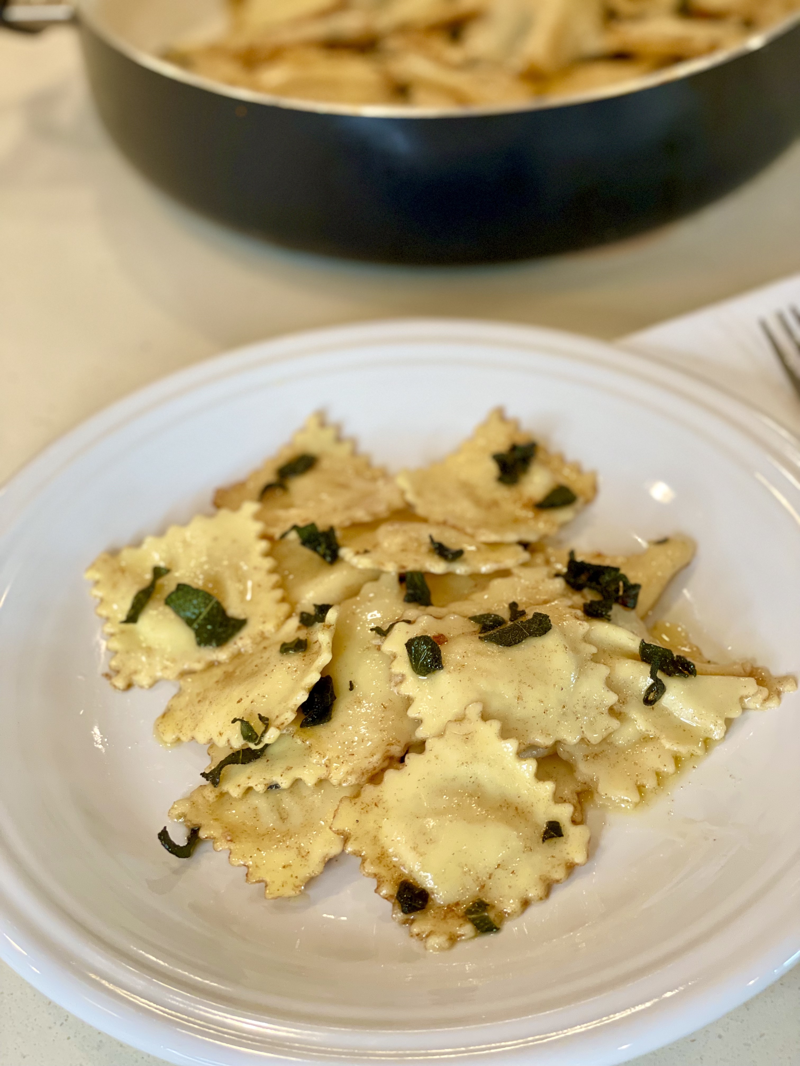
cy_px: 533
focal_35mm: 52
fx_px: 1602
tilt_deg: -42.9
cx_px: 400
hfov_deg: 28.0
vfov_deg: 36.8
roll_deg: +3.7
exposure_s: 1/60
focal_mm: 6
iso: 160
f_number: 2
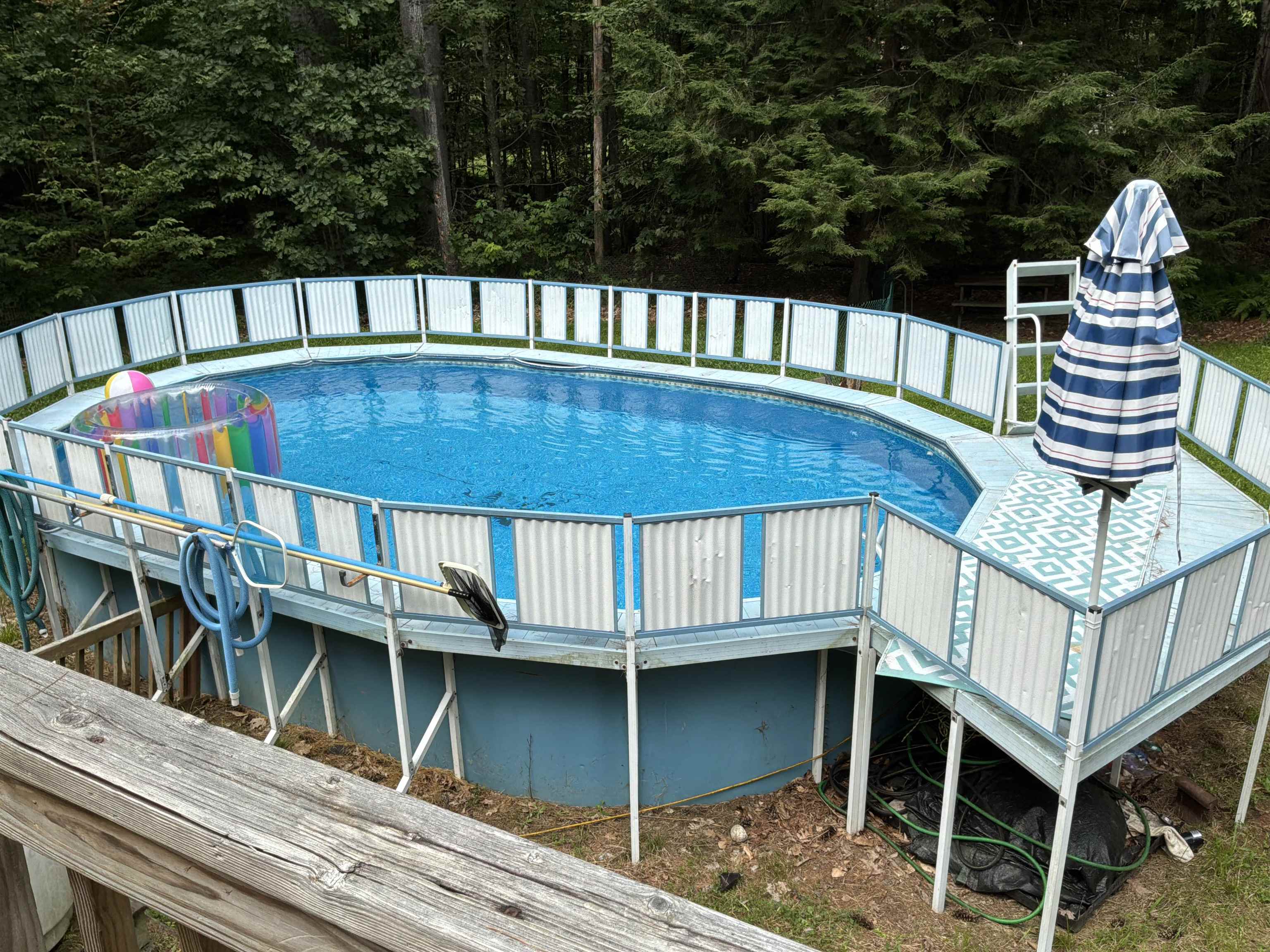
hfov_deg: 63.4
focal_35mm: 28
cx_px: 635
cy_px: 476
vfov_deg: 49.7
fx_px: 1027
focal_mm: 3
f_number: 1.8
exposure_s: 1/613
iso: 25
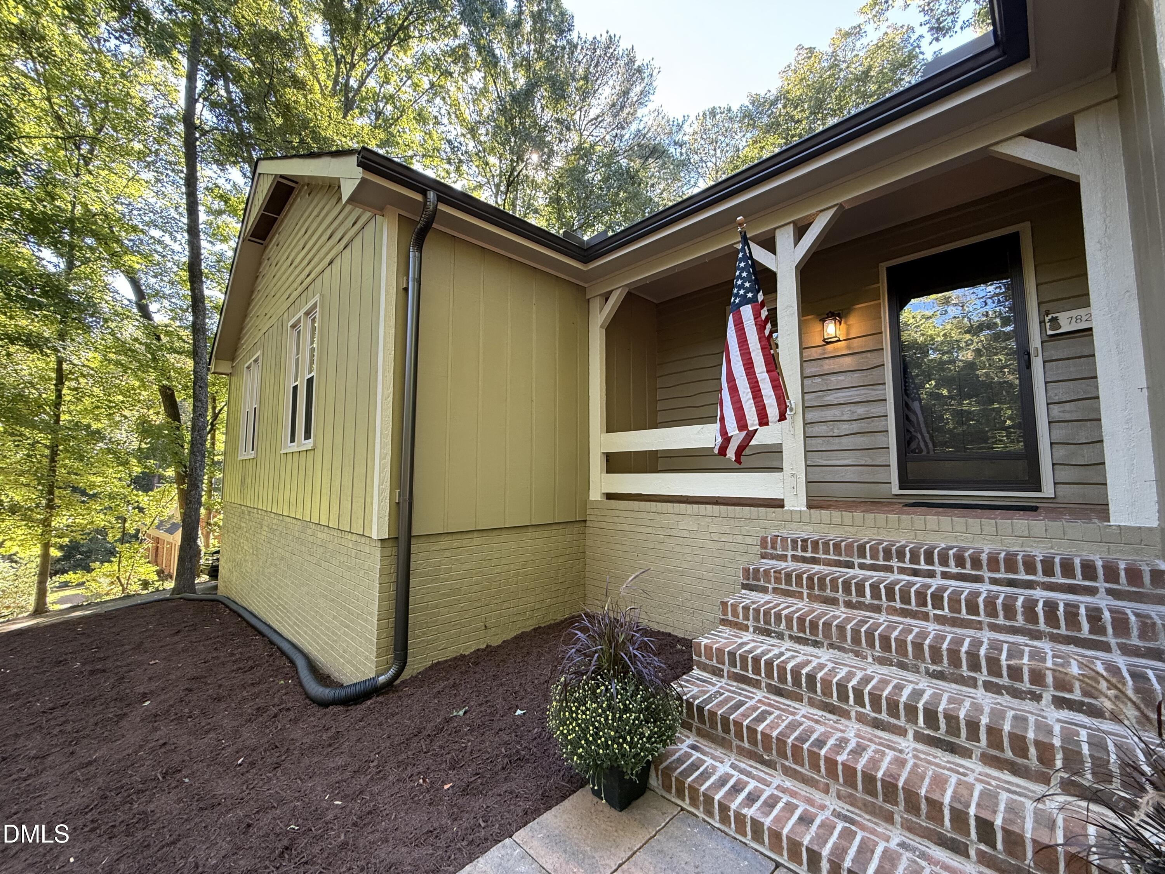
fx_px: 471
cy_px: 437
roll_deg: +0.1
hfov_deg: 102.1
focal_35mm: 14
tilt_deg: +4.8
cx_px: 582
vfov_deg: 85.7
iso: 160
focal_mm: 2.22
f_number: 2.2
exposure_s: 1/99
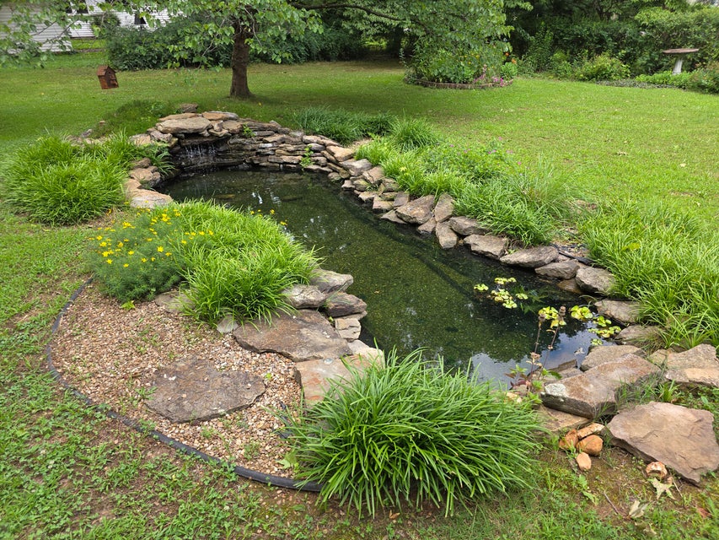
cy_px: 270
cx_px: 360
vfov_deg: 58.9
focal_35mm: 23
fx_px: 478
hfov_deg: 73.9
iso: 12
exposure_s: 1/140
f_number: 1.7
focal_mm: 6.3
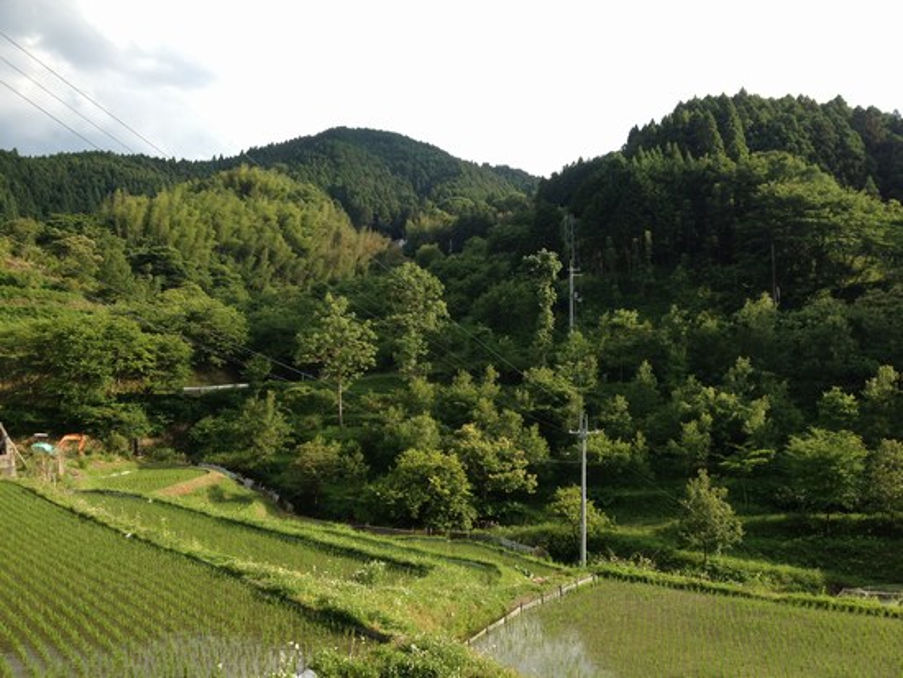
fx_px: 913
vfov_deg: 40.7
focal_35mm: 35
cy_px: 339
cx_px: 452
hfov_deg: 52.6
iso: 50
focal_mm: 4.28
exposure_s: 1/460
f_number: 2.4
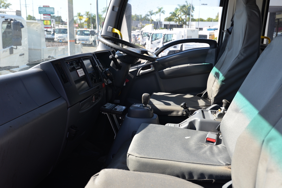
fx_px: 274
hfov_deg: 54.4
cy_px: 94
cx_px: 141
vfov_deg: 37.8
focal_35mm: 35
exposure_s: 1/200
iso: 200
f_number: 7.1
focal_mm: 35
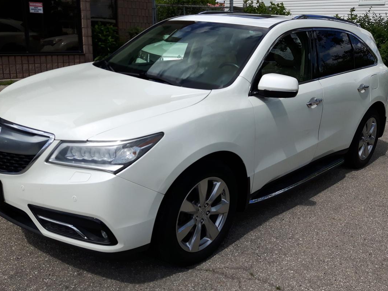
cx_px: 206
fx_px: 415
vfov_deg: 38.6
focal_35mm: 37
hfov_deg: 50.1
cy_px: 135
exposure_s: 1/1799
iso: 40
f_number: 1.9
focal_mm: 3.7
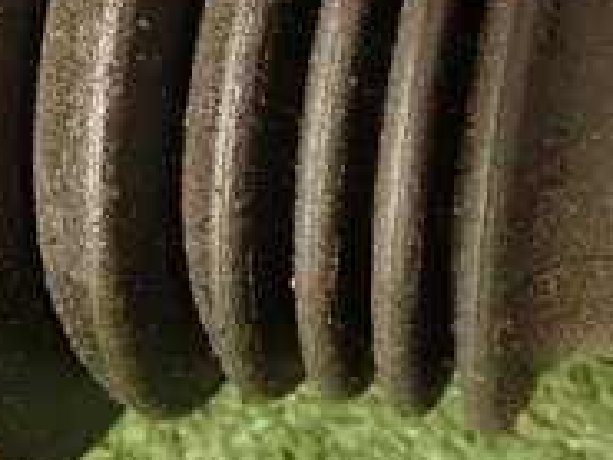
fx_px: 1435
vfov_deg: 18.0
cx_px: 43
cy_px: 63
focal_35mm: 81
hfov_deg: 23.4
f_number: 2.8
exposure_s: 1/160
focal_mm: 4.5
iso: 100
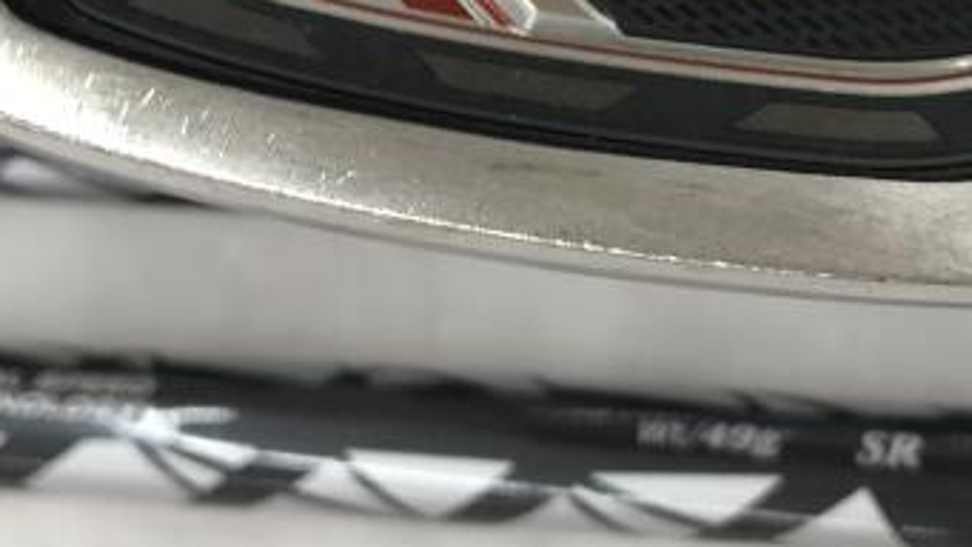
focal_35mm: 86
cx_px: 721
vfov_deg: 13.9
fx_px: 2217
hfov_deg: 24.5
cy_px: -3
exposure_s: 1/60
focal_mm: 3.99
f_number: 1.8
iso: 25
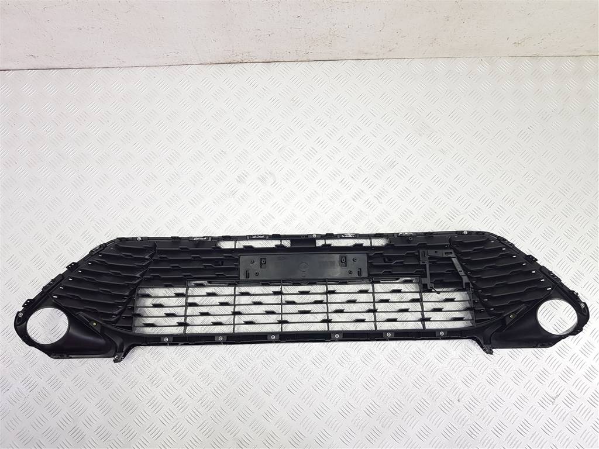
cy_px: 224
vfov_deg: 53.1
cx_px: 300
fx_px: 450
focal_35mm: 26
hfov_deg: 67.3
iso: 80
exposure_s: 1/100
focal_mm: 4.2
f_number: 1.7
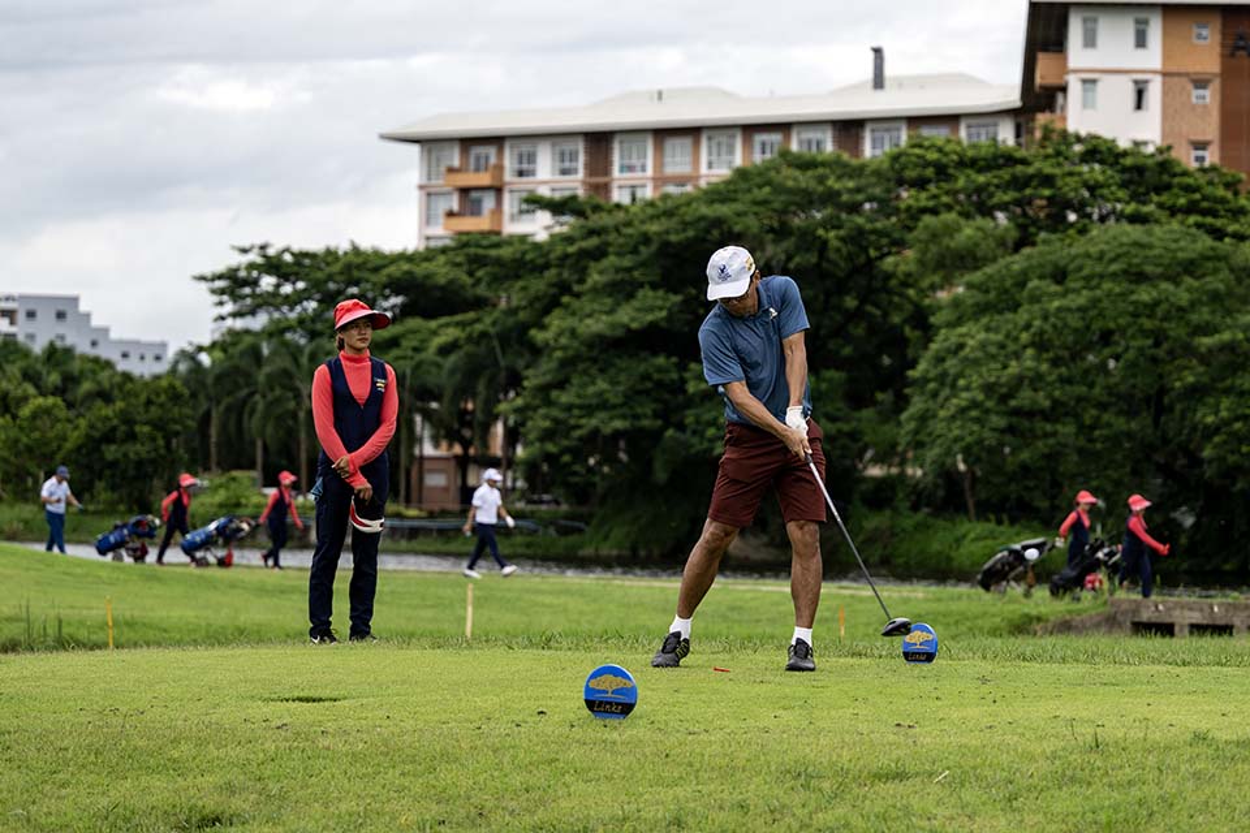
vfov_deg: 17.7
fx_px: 2673
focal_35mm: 77
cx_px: 625
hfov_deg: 26.3
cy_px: 416
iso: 220
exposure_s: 1/3200
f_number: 2.8
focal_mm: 77
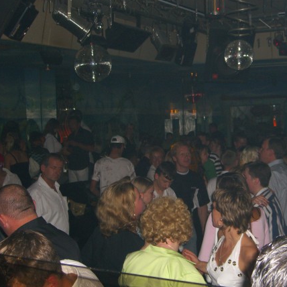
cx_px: 194
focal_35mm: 57
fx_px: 535
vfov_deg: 30.0
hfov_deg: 29.8
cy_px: 148
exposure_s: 1/60
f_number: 3.1
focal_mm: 9.5
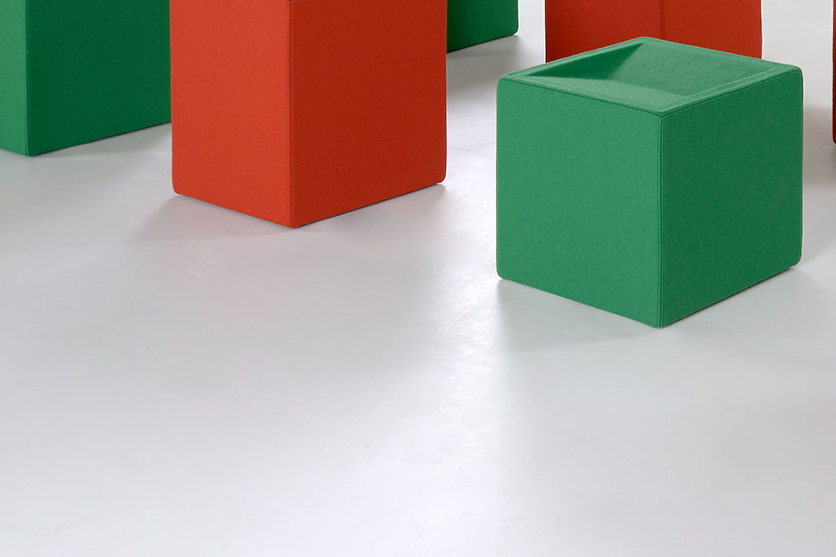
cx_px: 736
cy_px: 126
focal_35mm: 76
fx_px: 1765
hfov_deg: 25.9
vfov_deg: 17.8
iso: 100
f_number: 16
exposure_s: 1/2
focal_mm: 38
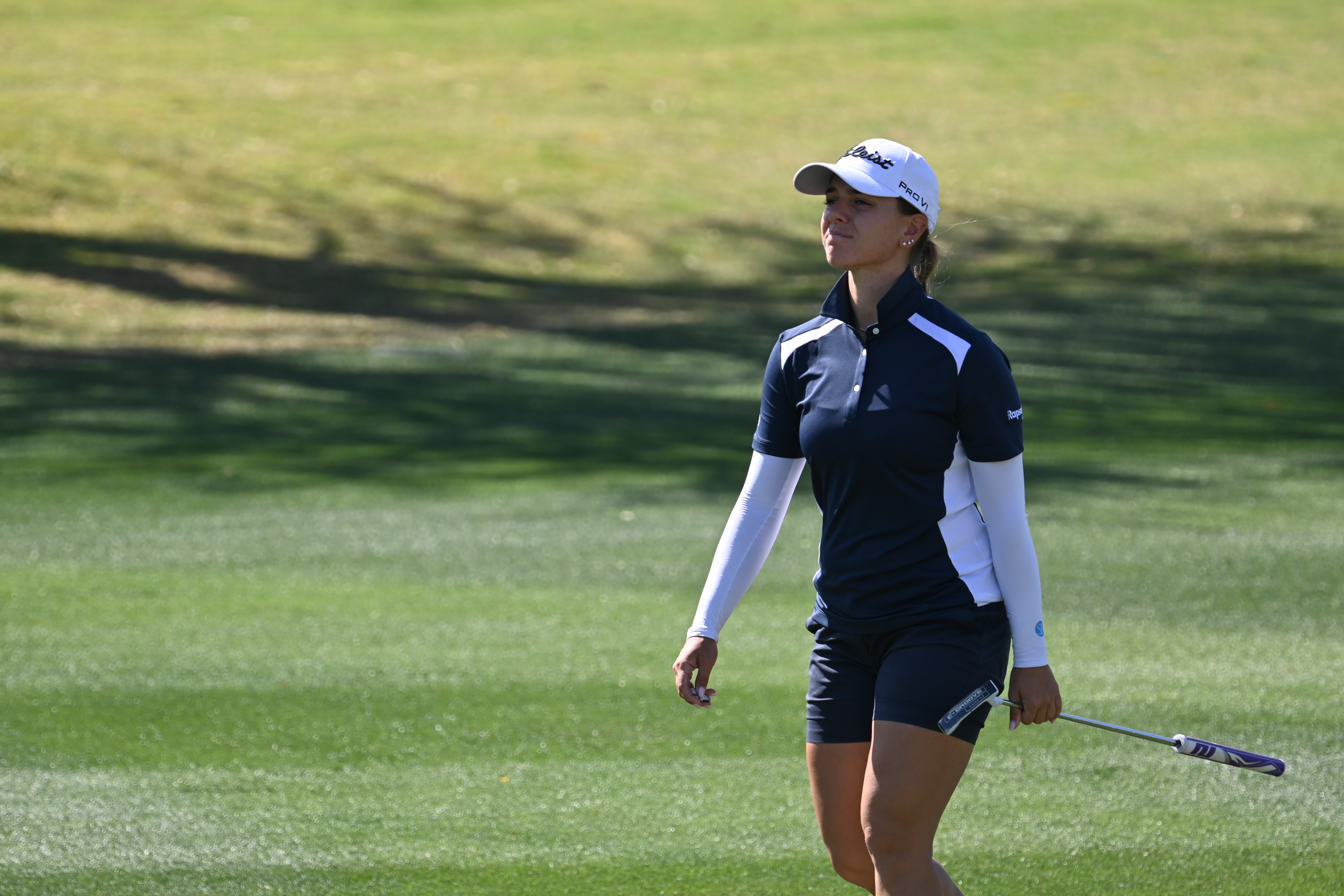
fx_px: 22398
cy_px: 448
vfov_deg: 2.3
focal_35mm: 600
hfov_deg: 3.4
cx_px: 672
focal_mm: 400
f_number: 5.6
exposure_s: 1/640
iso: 220
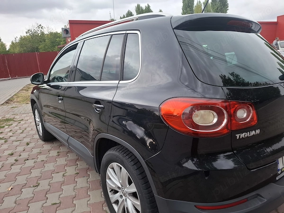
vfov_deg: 58.9
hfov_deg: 73.9
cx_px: 142
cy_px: 106
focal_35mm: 23
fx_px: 189
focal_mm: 5.54
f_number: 1.8
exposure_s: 1/100
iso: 125
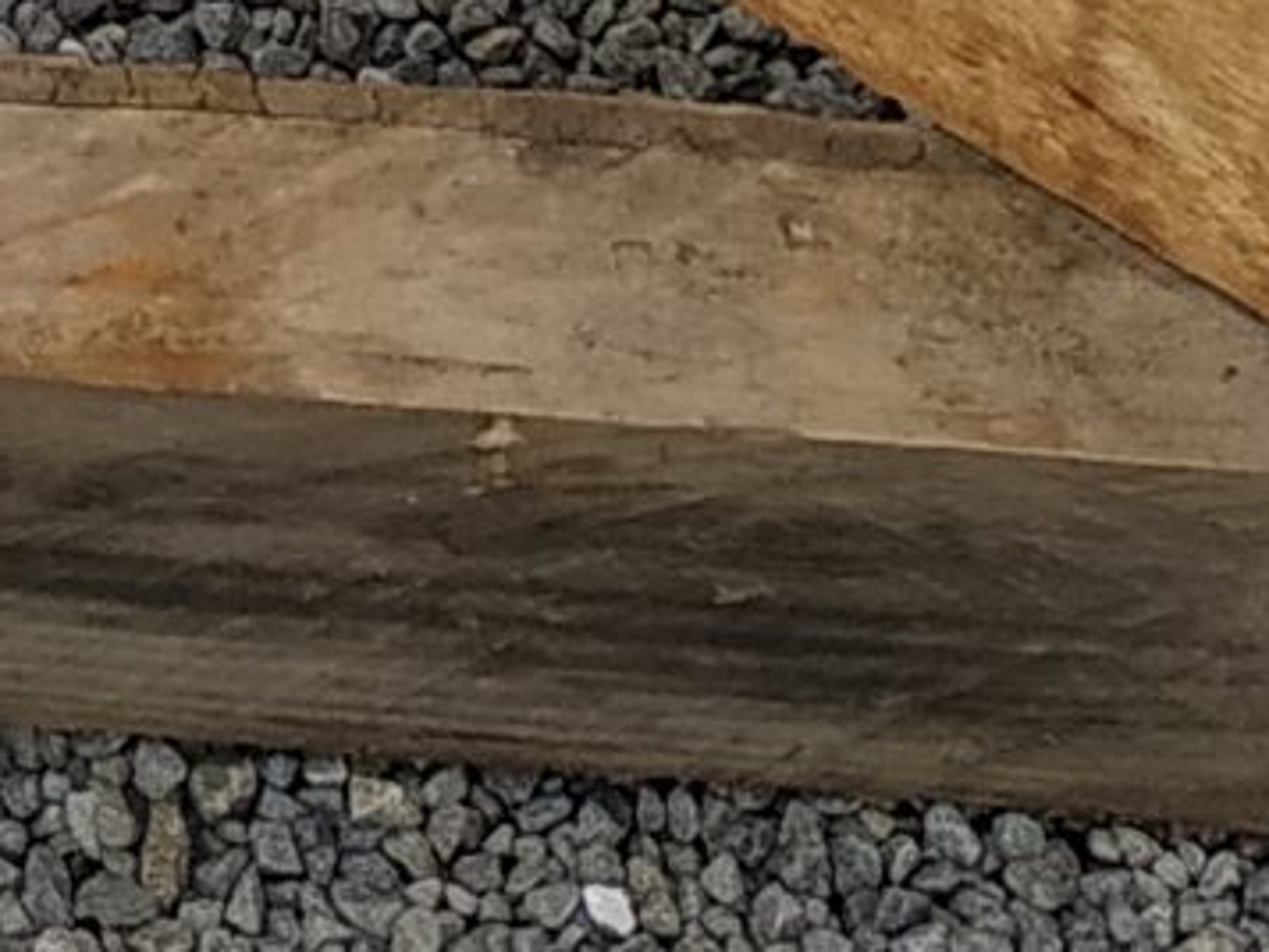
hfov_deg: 11.0
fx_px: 6308
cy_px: -2259
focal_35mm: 172
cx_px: -775
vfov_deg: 7.3
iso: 100
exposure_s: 1/875
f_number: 1.9
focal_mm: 3.94
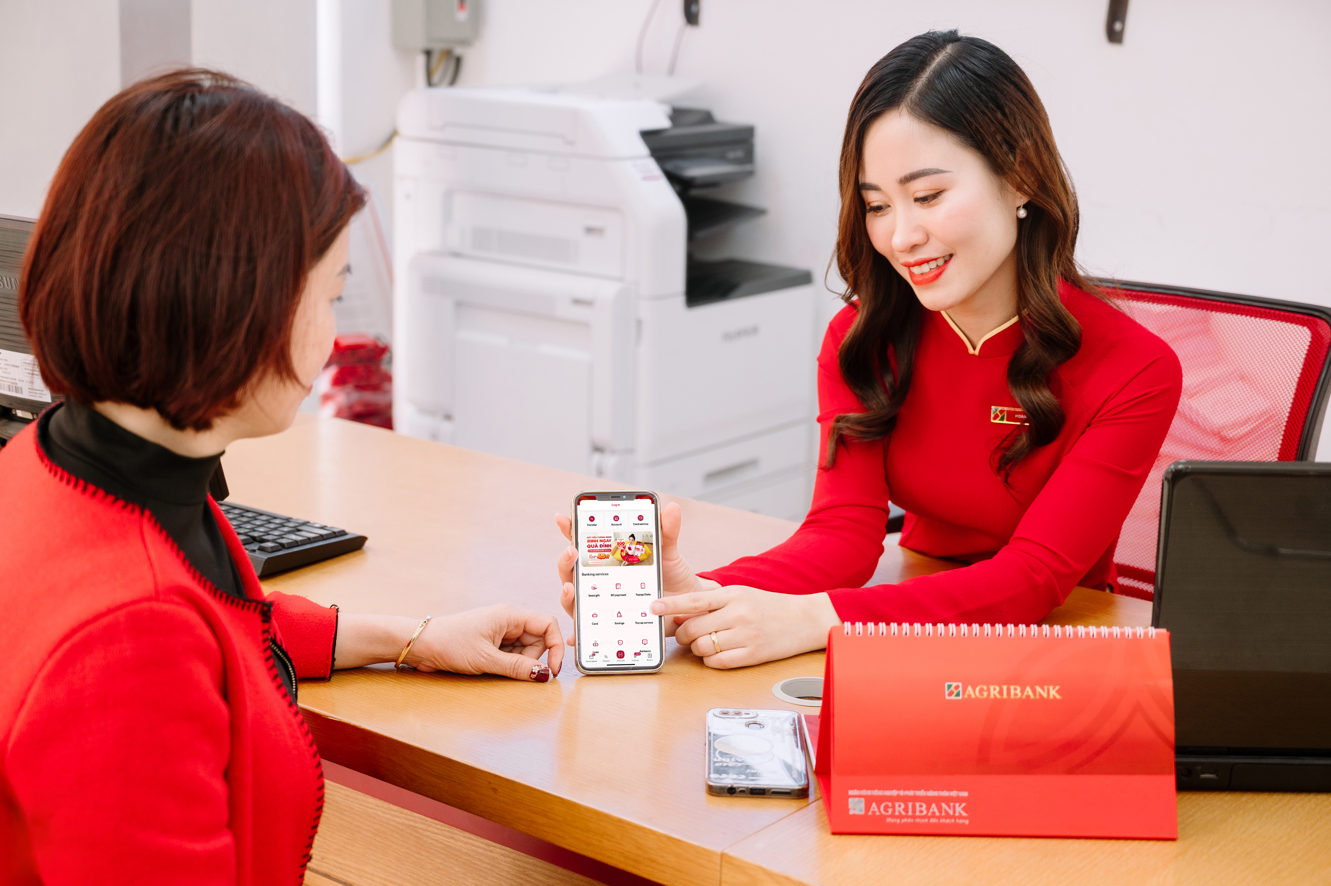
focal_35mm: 40
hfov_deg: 48.5
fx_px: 1478
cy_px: 443
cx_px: 666
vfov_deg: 33.4
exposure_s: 1/125
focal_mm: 40
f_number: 4
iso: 400
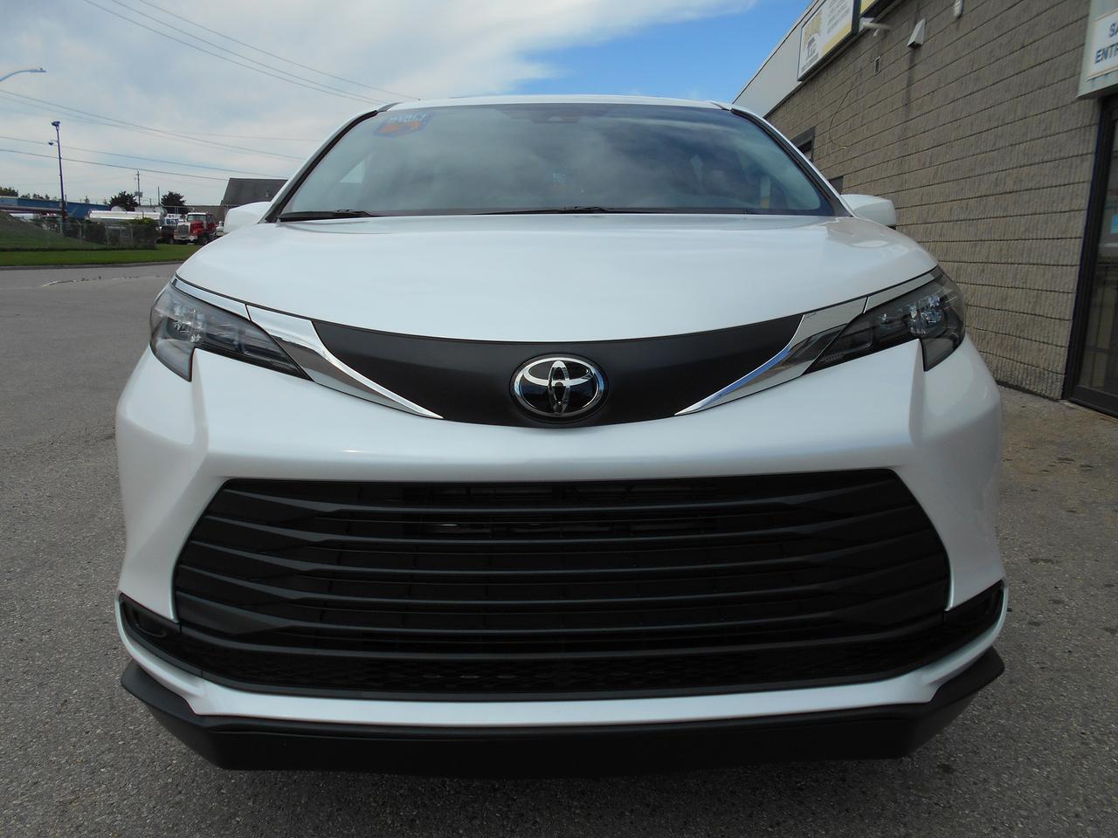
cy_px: 419
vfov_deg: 53.1
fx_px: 840
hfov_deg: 67.3
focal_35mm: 26
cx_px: 559
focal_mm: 4.6
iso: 80
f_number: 3.2
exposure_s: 1/1250
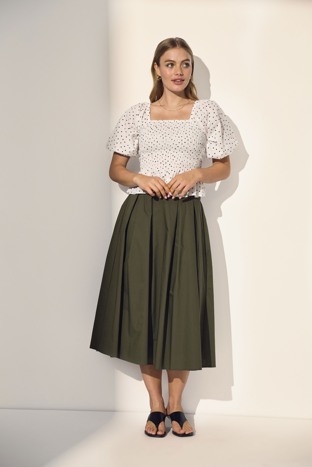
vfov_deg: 27.0
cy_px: 234
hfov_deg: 18.2
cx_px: 156
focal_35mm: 75
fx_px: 975
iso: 2000
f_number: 6.3
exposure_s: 1/500
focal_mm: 75
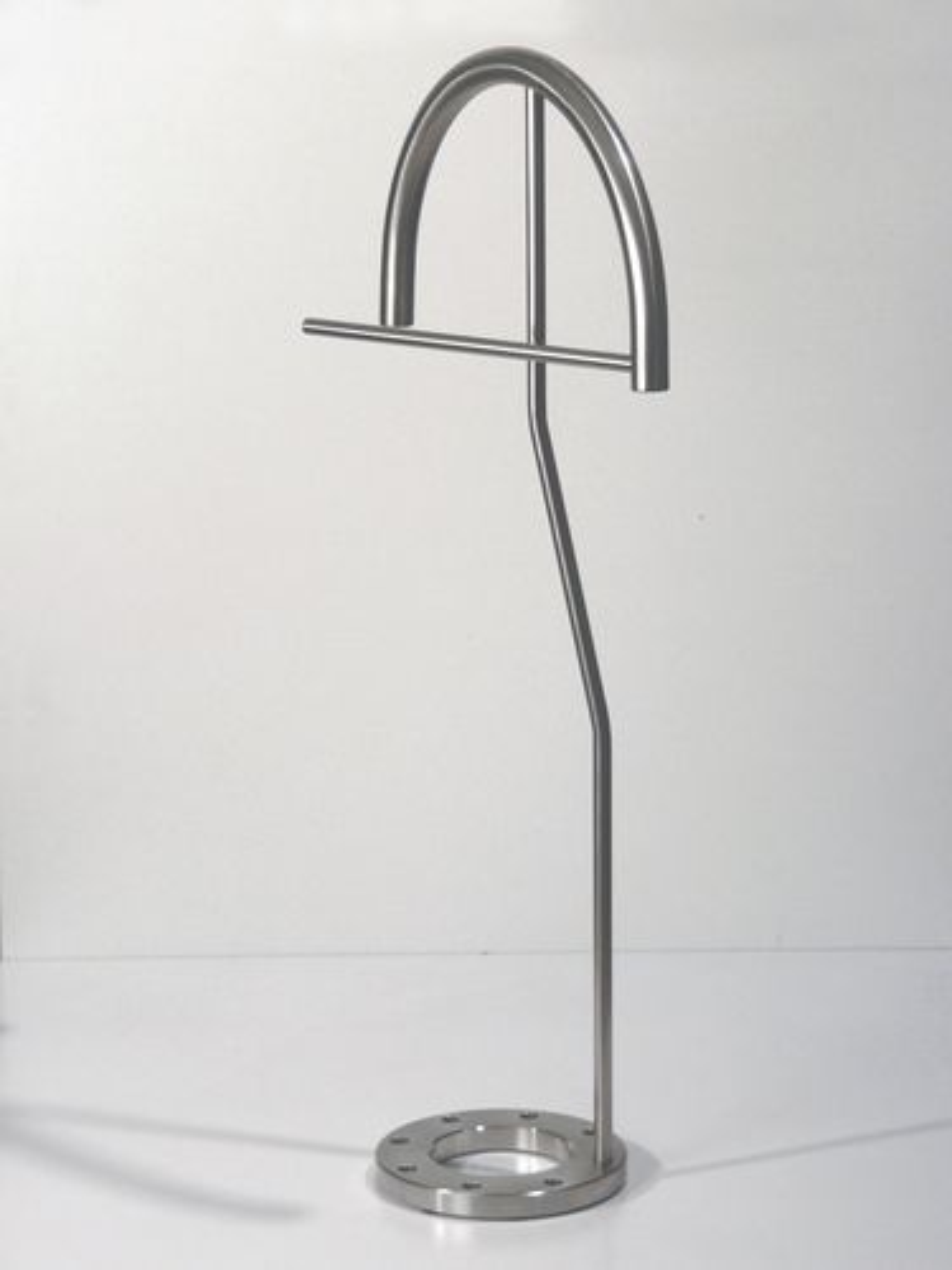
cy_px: 635
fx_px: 4144
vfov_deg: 17.4
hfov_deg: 13.1
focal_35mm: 113
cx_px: 476
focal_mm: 18.9
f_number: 2.8
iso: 100
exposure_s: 1/60
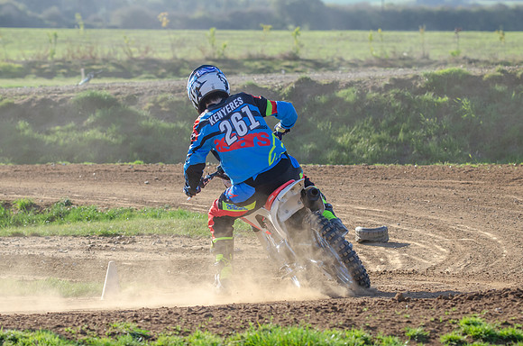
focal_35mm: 225
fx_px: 3262
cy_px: 173
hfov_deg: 9.2
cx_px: 262
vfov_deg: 6.1
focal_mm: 150
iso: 400
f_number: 5
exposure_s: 1/1250
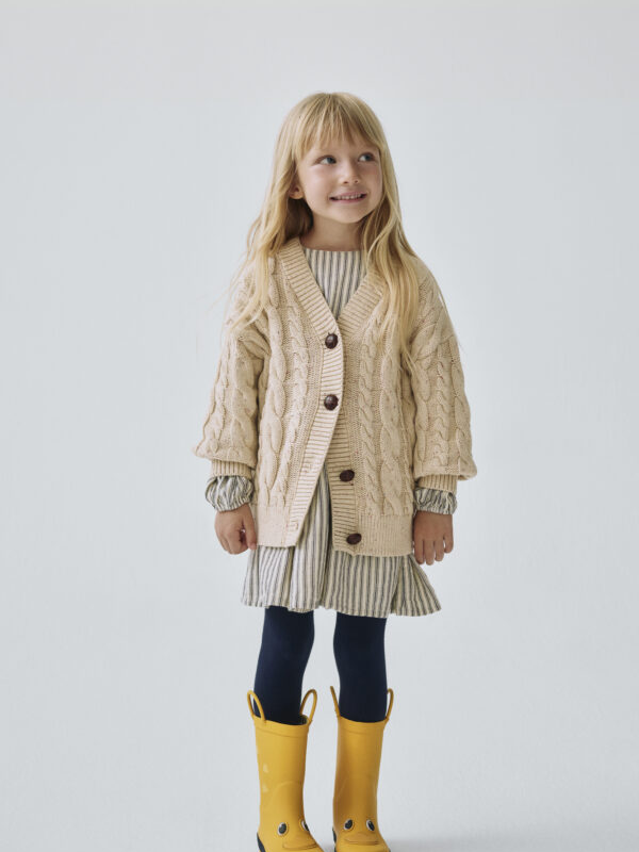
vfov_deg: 30.2
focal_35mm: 64
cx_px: 366
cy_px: 345
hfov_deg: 22.9
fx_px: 1575
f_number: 5.6
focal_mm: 63
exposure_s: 1/125
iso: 400
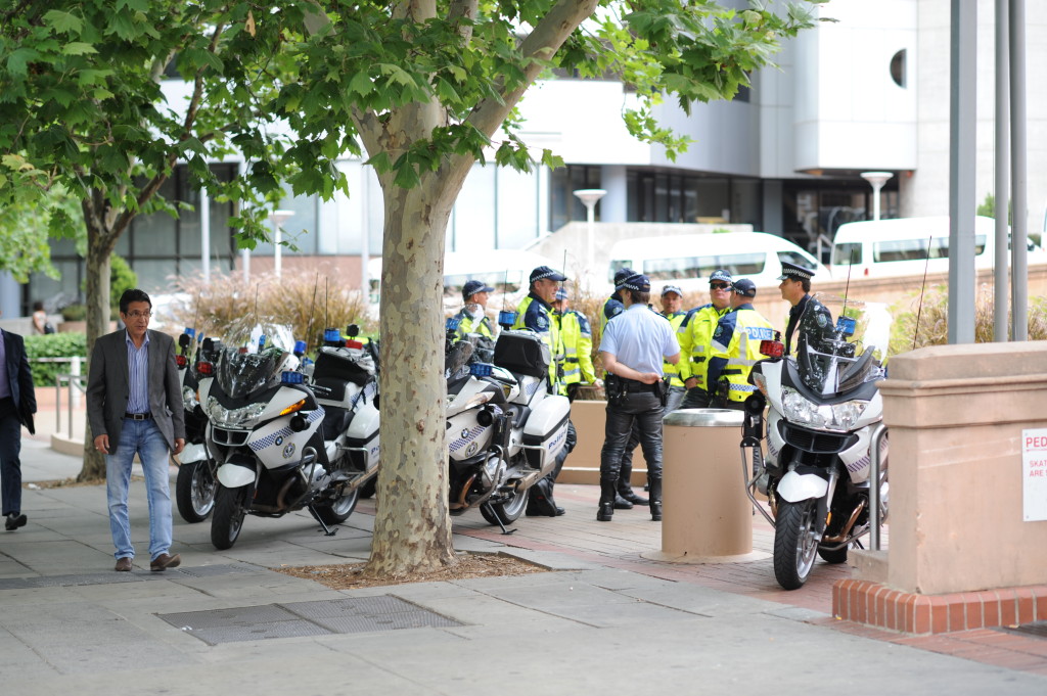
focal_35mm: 85
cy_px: 348
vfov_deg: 16.0
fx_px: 2470
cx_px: 524
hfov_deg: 23.9
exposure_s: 1/160
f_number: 2.5
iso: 200
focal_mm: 85
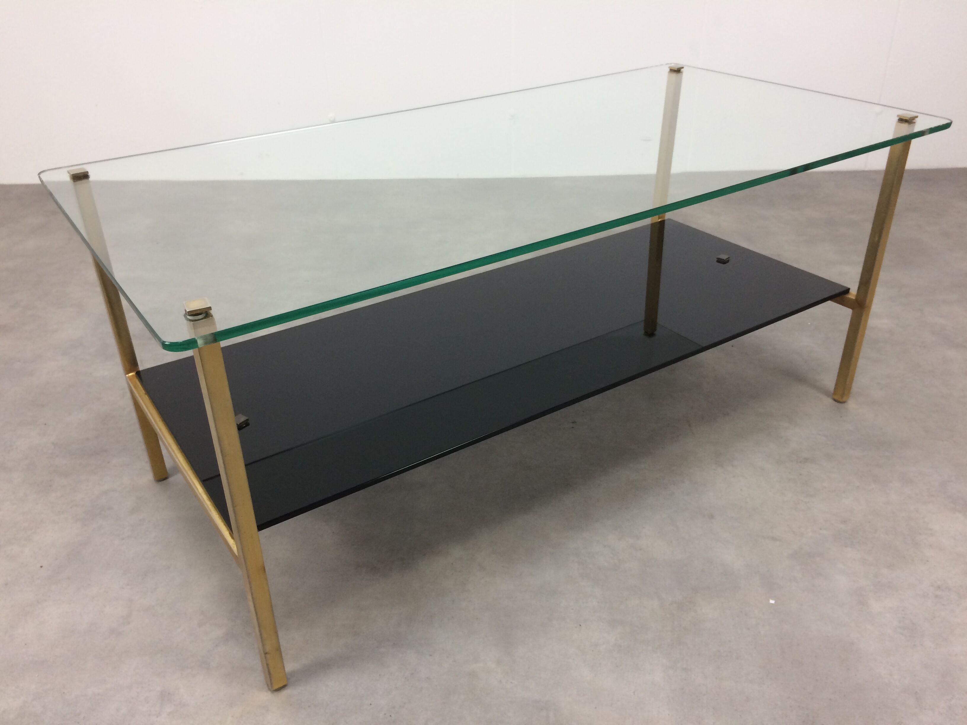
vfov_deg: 48.2
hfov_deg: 61.7
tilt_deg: -29.3
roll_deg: -0.3
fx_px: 810
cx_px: 484
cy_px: 362
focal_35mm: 29
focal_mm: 4.15
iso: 50
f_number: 2.2
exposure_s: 1/33
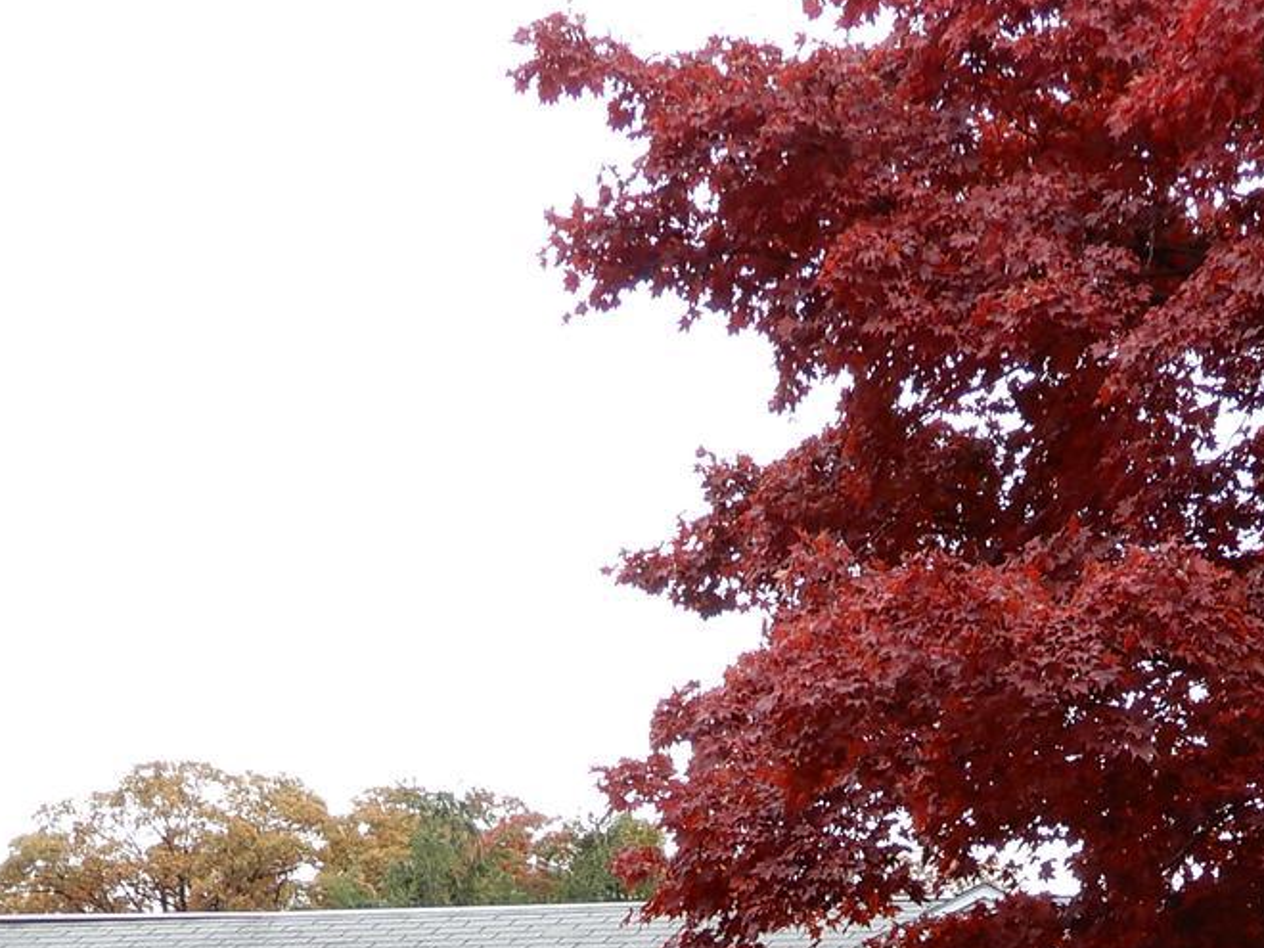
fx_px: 4309
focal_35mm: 118
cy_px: 1398
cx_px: 879
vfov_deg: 12.0
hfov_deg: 16.6
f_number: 4
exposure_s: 1/125
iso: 80
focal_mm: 6.8
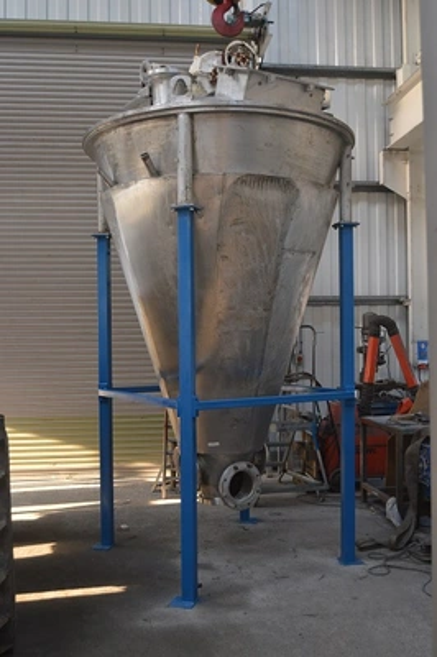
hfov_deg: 36.8
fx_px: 657
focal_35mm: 36
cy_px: 328
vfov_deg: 53.2
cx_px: 218
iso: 500
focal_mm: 24
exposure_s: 1/60
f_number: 3.8
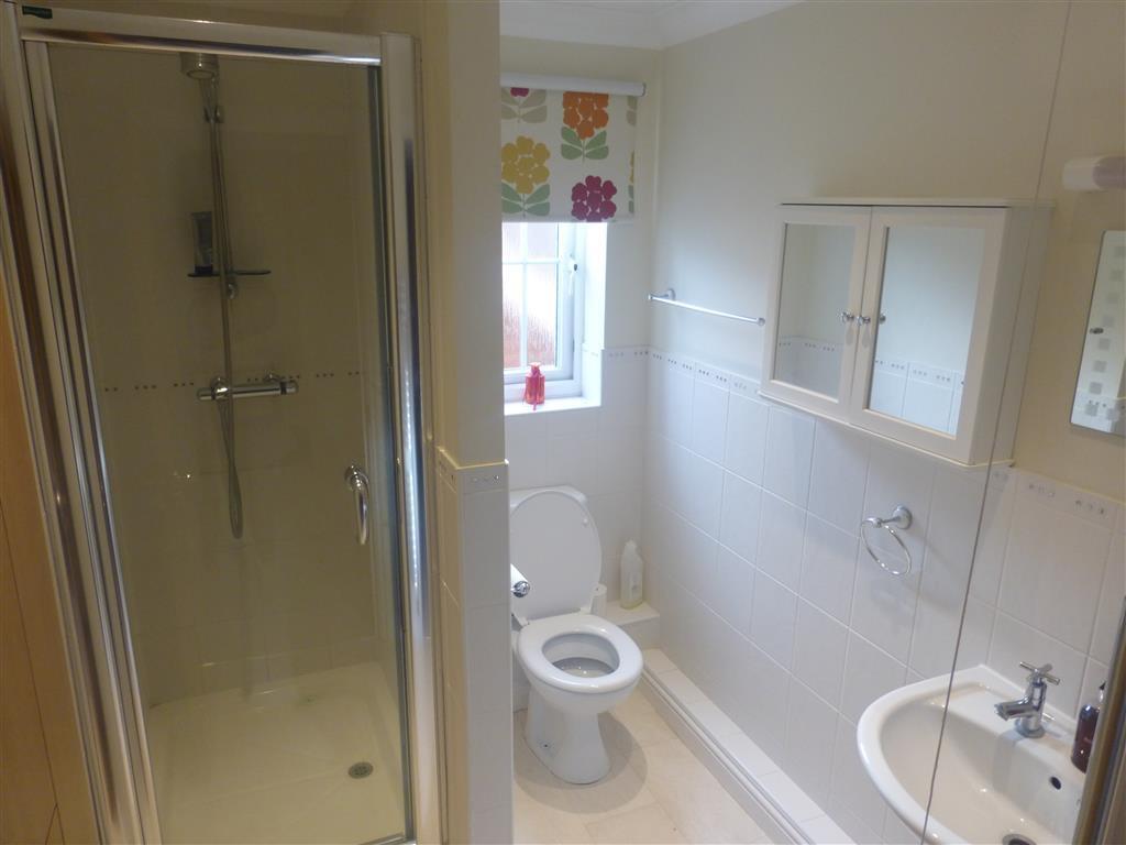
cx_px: 563
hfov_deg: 71.6
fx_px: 781
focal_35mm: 24
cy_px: 422
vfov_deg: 56.8
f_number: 3.3
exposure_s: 1/60
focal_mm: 4.3
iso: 200
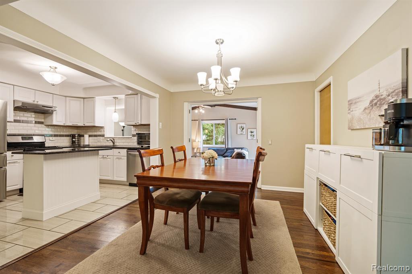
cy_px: 137
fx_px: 183
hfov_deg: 96.8
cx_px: 206
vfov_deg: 73.7
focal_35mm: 16
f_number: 7.1
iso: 250
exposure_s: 1
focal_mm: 16
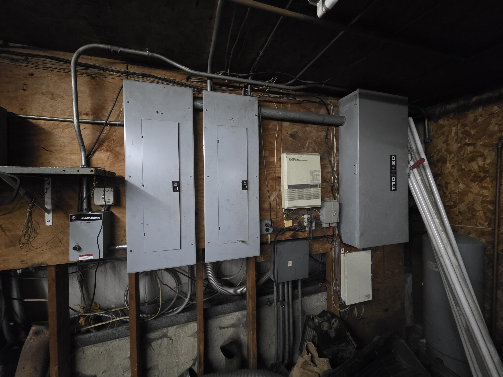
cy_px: 188
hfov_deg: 106.2
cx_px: 252
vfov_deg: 89.9
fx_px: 189
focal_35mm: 13
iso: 1000
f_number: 1.9
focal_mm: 2.2
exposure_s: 1/30
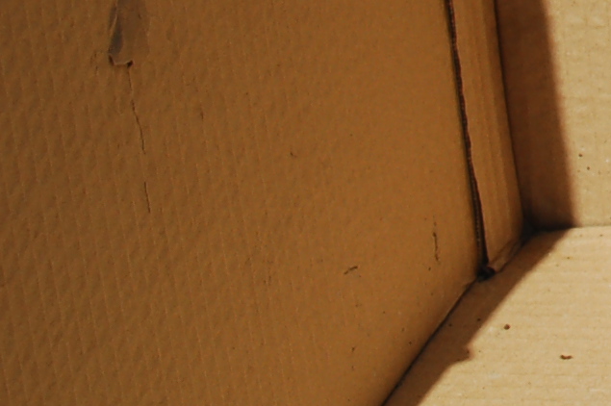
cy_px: -377
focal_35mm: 199
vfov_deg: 6.7
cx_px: 1401
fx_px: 3374
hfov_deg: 9.4
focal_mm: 28
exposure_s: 1/250
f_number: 8
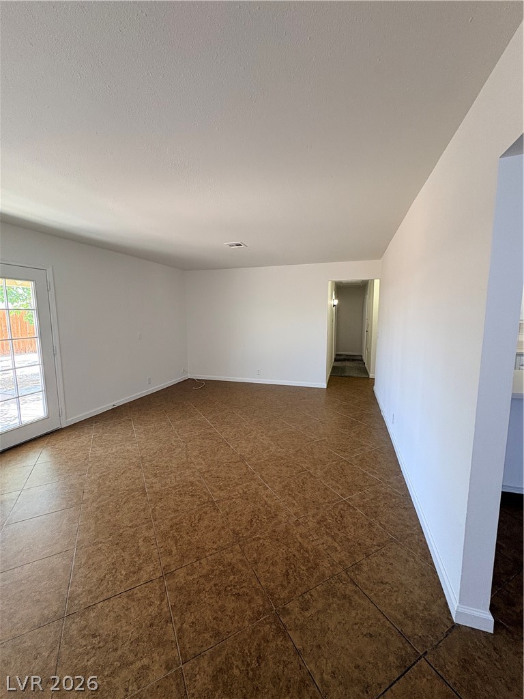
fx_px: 283
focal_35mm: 14
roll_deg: +0.2
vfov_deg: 102.1
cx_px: 262
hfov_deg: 85.7
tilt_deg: -6.2
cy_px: 350
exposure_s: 1/60
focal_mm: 2.22
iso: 160
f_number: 2.2
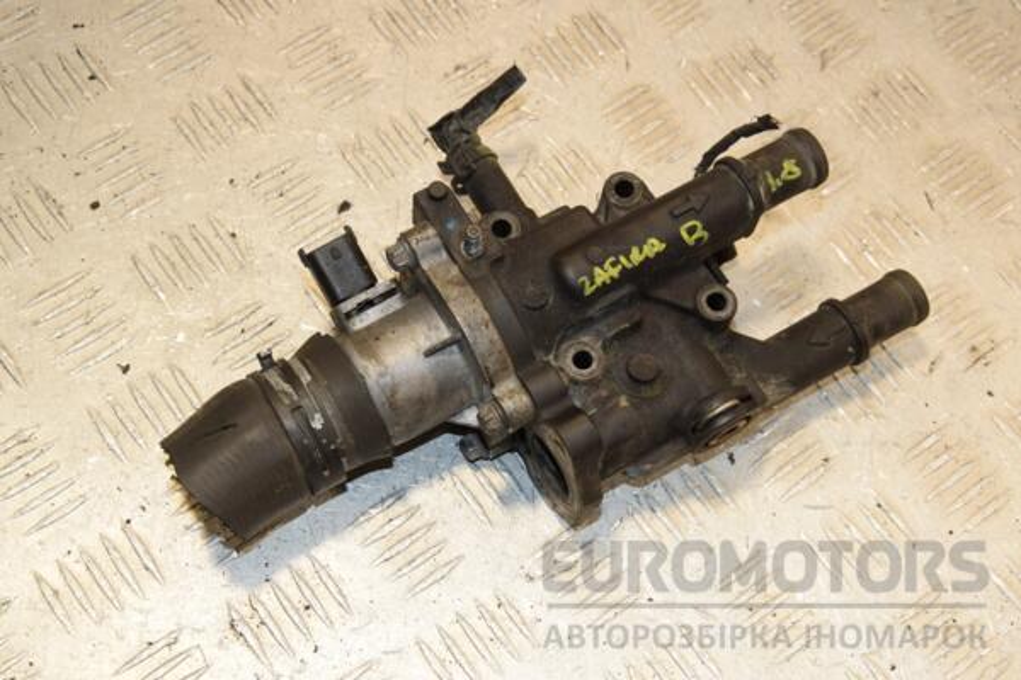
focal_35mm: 60
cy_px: 340
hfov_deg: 33.4
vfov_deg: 22.6
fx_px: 1702
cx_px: 510
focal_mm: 40
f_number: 9
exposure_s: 1/200
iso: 800
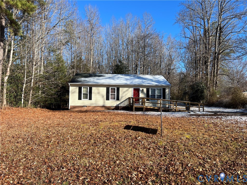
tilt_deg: +0.1
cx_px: 124
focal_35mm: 26
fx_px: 186
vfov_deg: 53.1
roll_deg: -0.9
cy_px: 92
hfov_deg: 67.3
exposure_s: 1/2457
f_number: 1.5
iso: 50
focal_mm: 5.7
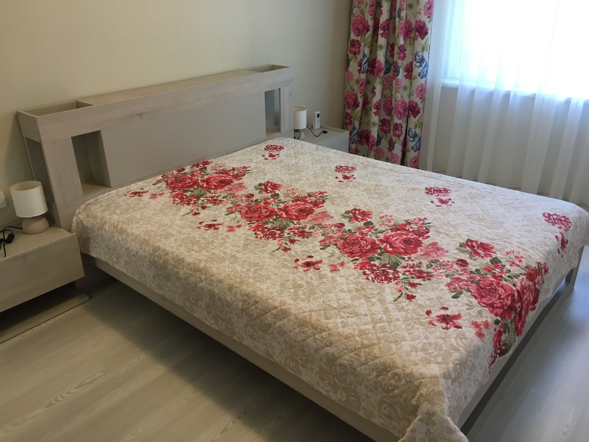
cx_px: 294
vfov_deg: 48.2
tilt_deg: -27.0
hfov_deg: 61.7
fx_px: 493
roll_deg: -0.1
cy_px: 221
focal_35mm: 29
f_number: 2.2
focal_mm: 4.15
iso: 100
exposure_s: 1/33
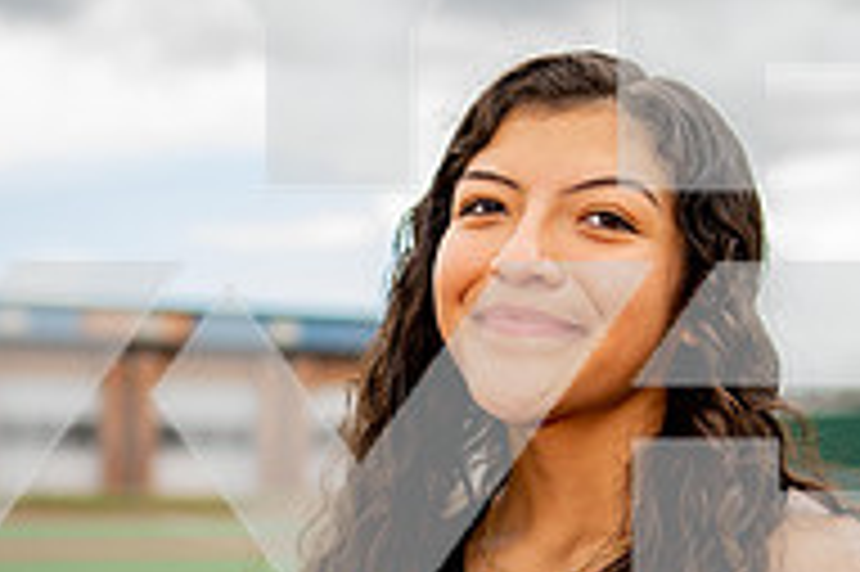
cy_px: 502
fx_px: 1742
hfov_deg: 27.6
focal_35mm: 73
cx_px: 545
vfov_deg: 18.4
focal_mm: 24
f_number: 1.4
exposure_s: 1/1250
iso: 50
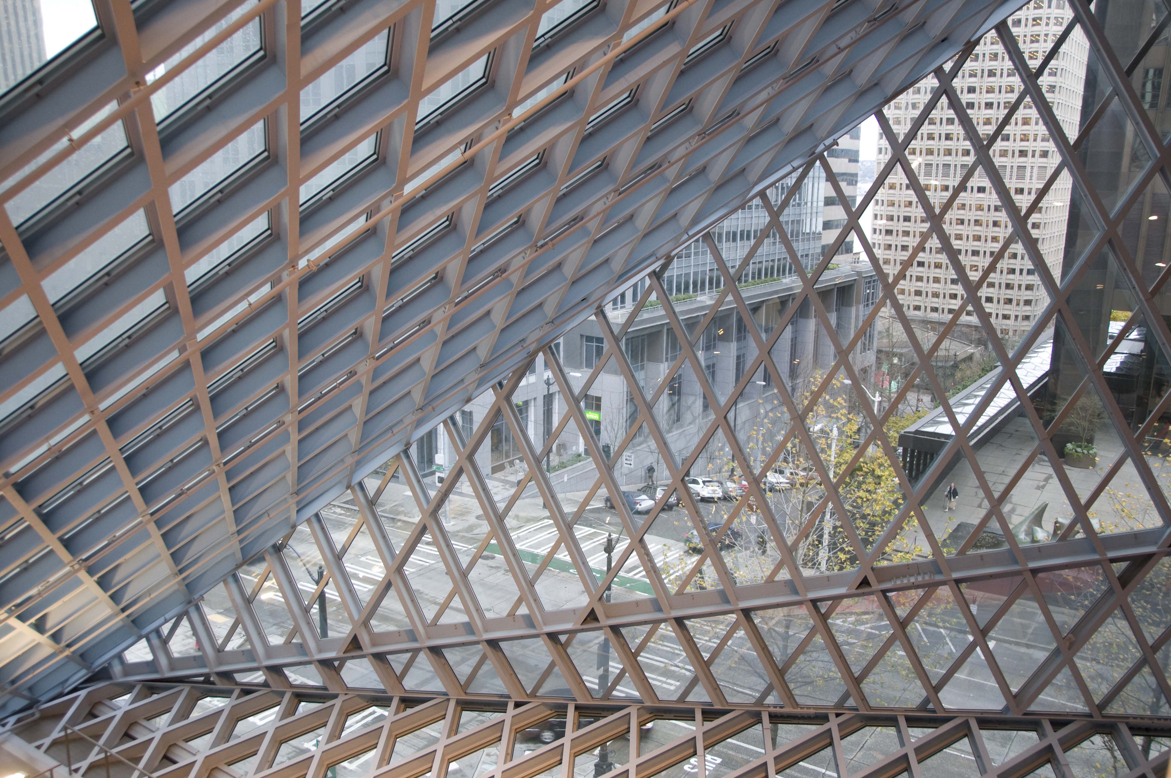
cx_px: 586
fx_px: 975
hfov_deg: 62.0
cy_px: 389
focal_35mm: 30
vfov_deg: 43.5
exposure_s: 1/25
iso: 400
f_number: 3.5
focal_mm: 20
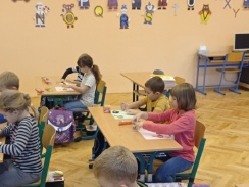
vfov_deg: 26.4
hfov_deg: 34.9
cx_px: 122
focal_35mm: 55
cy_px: 121
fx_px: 396
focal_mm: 4.74
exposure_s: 1/50
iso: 150
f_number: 1.79
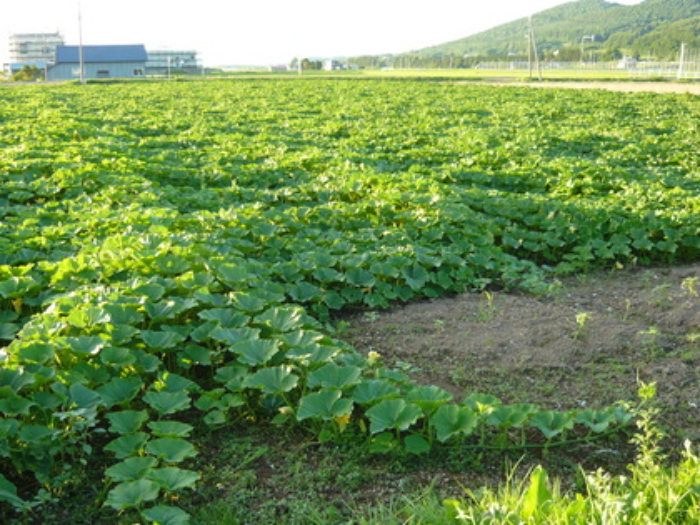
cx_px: 350
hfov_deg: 45.8
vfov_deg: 35.1
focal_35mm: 41
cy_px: 262
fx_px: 829
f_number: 2.8
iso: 100
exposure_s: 1/100
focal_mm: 5.5
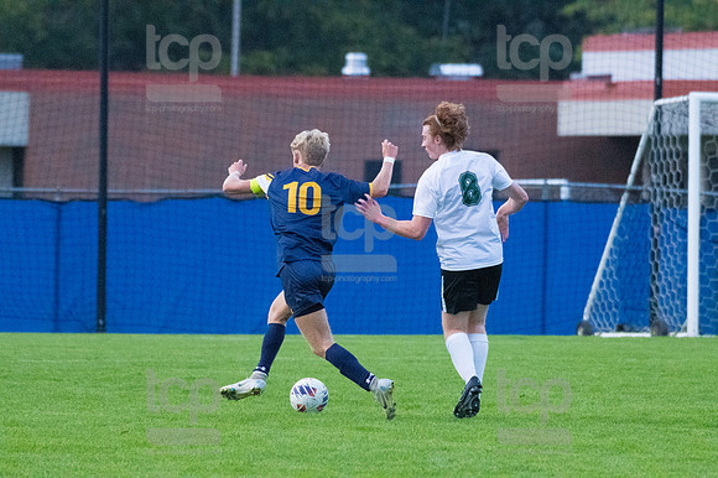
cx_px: 359
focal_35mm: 375
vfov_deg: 3.7
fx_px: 7475
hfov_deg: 5.5
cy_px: 239
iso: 6400
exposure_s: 1/2000
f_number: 5.6
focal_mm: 250
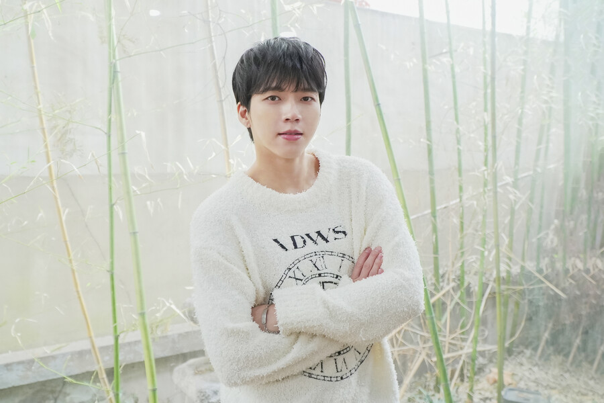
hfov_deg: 61.9
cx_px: 302
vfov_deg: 43.6
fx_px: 503
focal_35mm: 30
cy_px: 202
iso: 800
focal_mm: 20
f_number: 4
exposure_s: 1/60
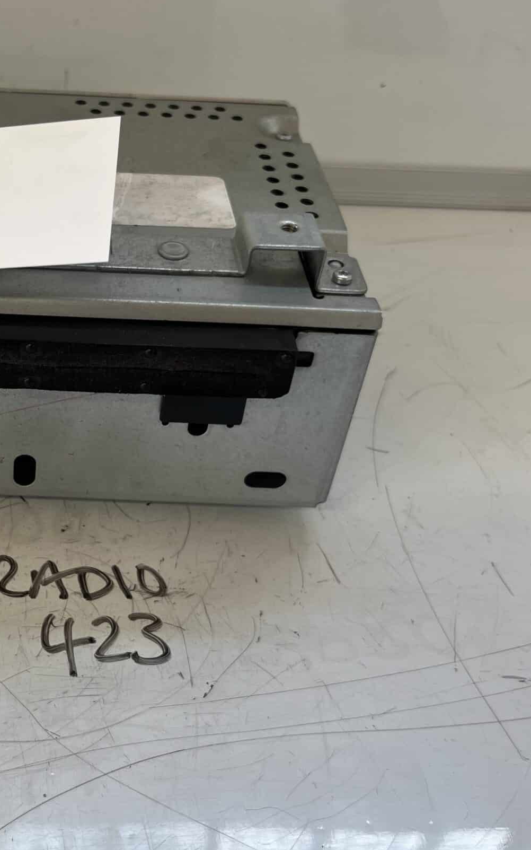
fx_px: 1019
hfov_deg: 28.0
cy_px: 428
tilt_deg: -39.6
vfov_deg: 45.3
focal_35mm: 44
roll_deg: -2.3
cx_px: 39
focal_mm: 5.1
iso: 50
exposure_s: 1/121
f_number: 1.6
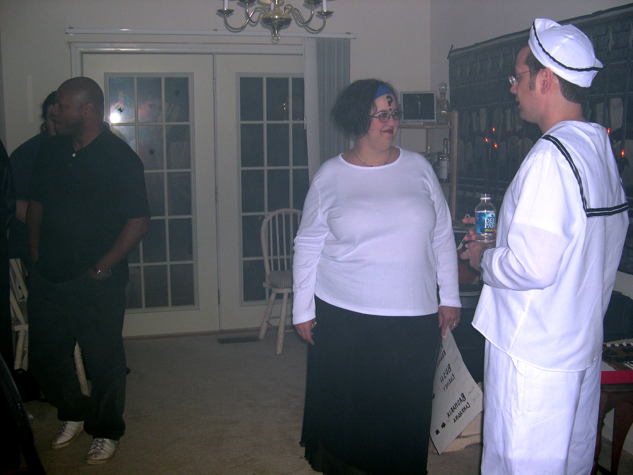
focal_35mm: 38
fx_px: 695
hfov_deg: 49.0
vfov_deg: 37.7
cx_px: 316
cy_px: 238
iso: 100
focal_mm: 8
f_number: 2.8
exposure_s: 1/60
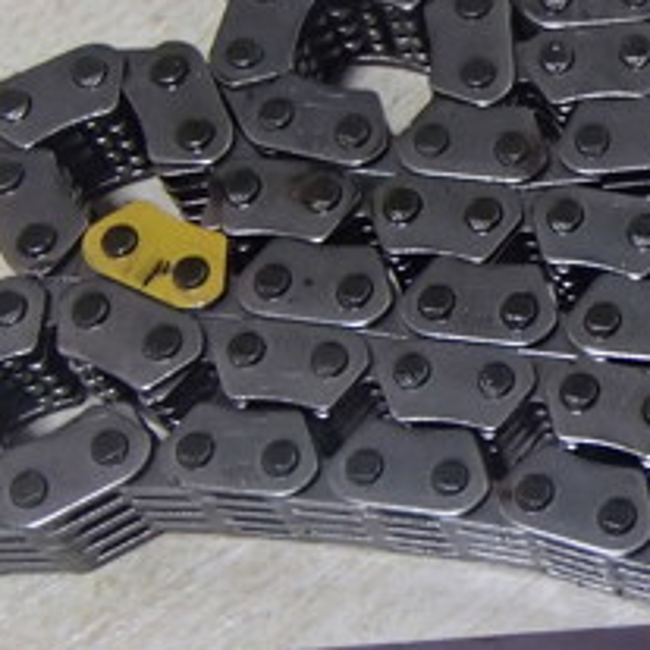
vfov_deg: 17.2
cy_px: 388
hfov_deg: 16.3
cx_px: 845
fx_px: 2146
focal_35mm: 101
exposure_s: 1/50
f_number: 4.7
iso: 800
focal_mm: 6.64
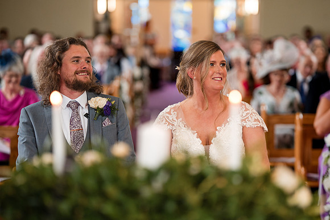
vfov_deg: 14.1
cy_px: 110
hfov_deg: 21.0
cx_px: 189
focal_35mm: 97
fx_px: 892
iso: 500
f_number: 1.6
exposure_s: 1/500
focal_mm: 85
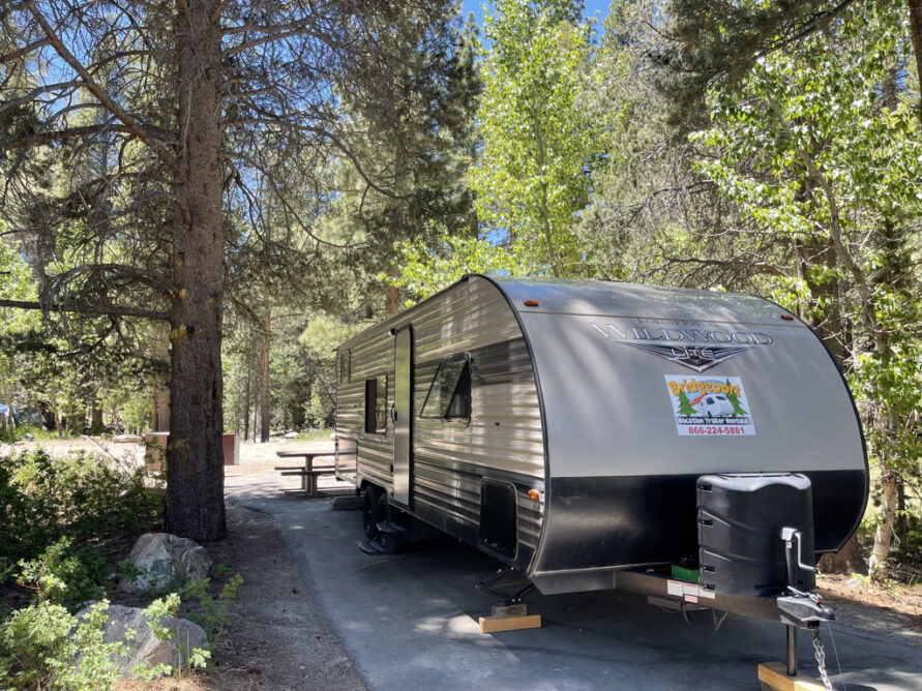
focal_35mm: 26
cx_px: 461
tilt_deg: +4.2
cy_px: 346
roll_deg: +0.3
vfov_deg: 53.1
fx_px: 692
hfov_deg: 67.3
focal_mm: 5.1
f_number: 1.6
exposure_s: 1/323
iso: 32
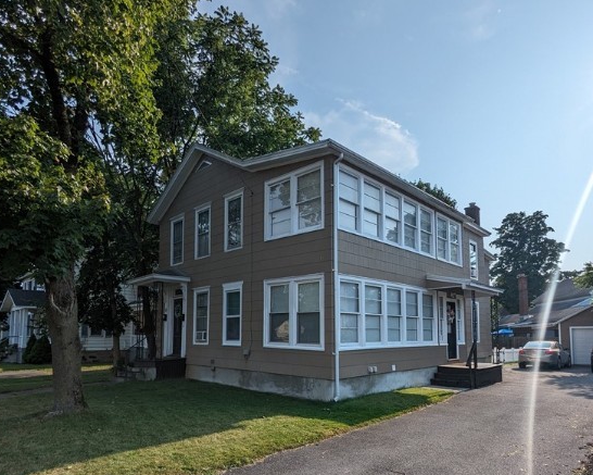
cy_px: 312
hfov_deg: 75.0
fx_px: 386
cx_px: 299
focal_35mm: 22
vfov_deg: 61.8
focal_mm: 2.35
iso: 53
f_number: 2.2
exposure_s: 1/4902
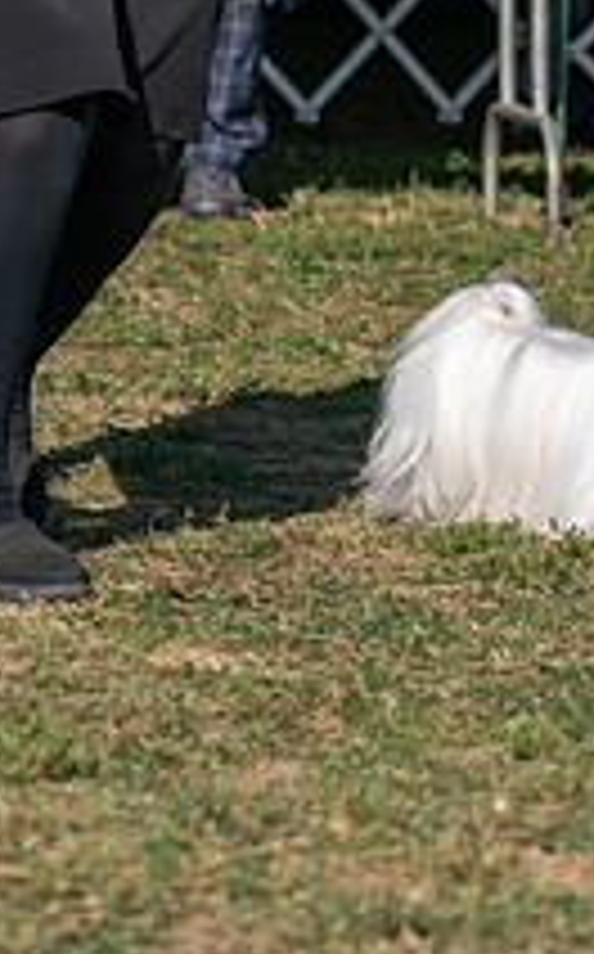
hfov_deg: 3.7
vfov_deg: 5.9
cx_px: 727
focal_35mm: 354
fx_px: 9194
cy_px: -18
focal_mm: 109
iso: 125
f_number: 4.5
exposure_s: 1/1250
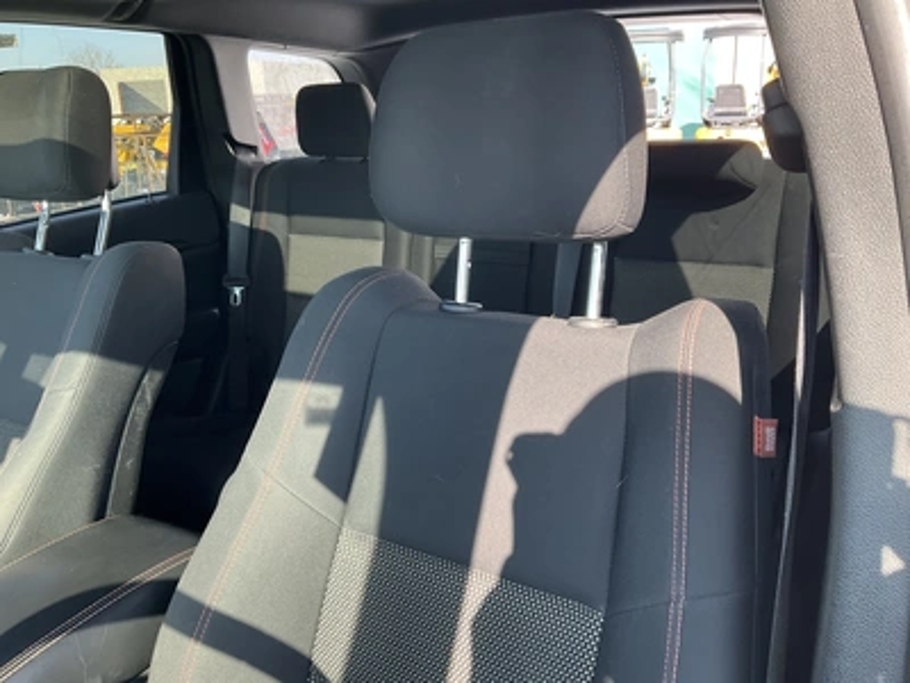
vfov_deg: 48.2
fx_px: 762
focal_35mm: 29
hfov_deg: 61.7
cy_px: 342
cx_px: 455
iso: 25
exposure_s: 1/122
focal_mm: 3
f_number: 1.8
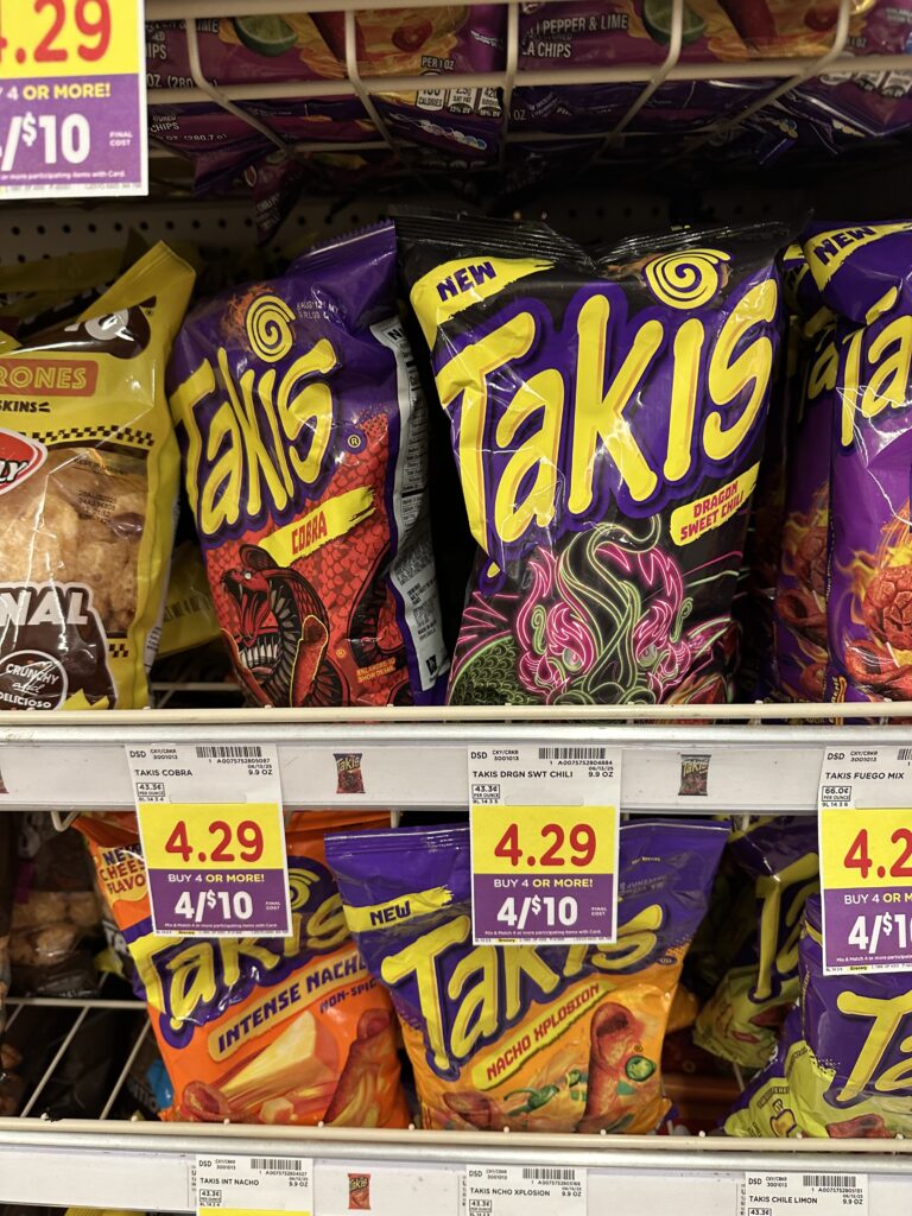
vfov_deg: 71.6
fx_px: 843
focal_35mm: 24
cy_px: 608
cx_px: 456
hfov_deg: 56.8
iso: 200
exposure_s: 1/40
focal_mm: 6.86
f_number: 1.78
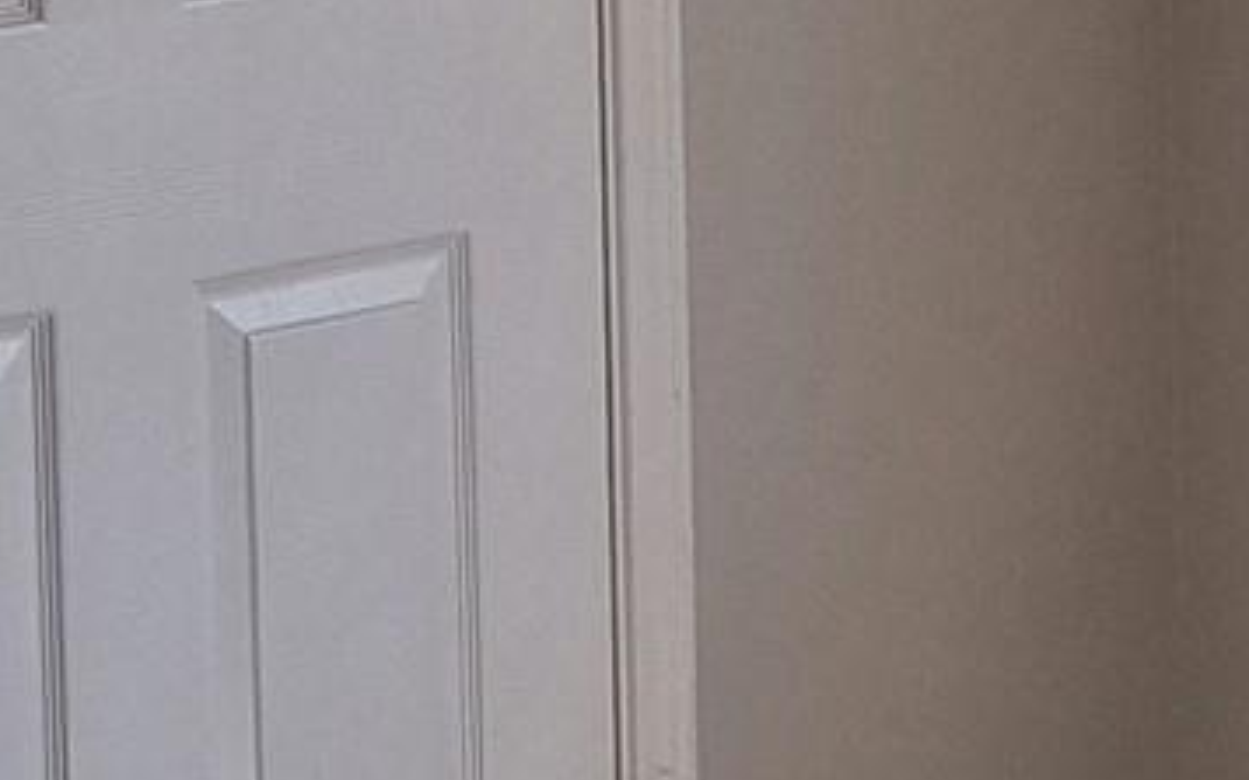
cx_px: 444
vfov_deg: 9.1
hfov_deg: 14.9
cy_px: -423
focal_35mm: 140
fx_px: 4765
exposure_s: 1/259
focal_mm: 5.54
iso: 40
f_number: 1.8
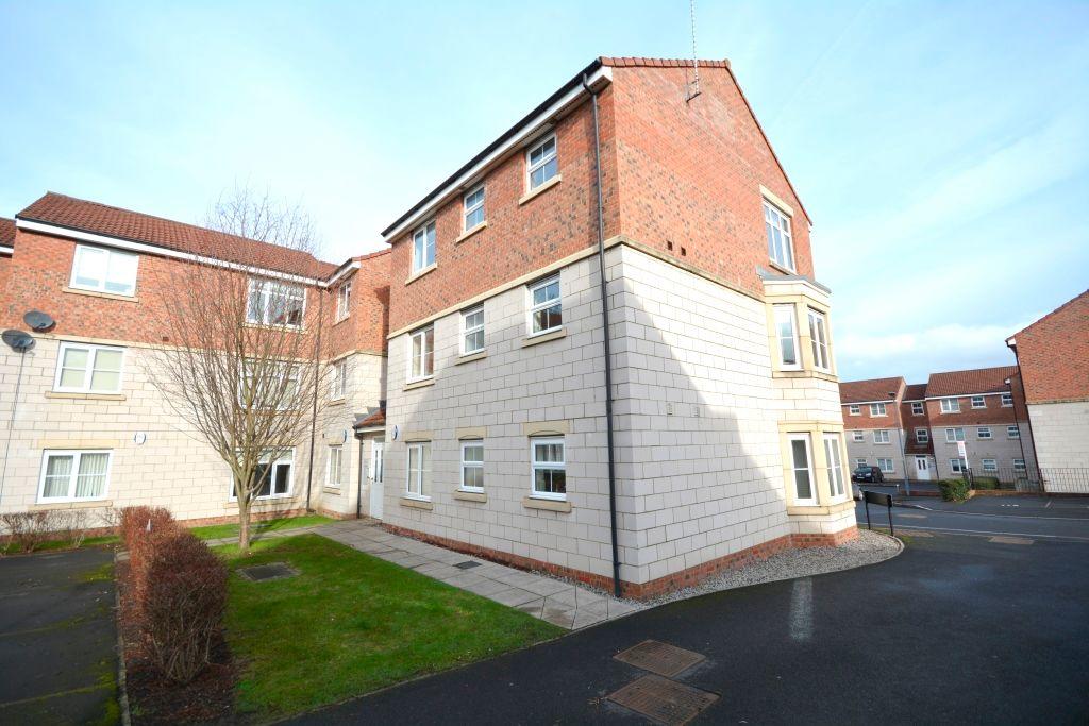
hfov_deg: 100.4
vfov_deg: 77.3
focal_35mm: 15
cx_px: 544
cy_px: 363
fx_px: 454
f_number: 8
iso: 180
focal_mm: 10
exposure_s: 1/250
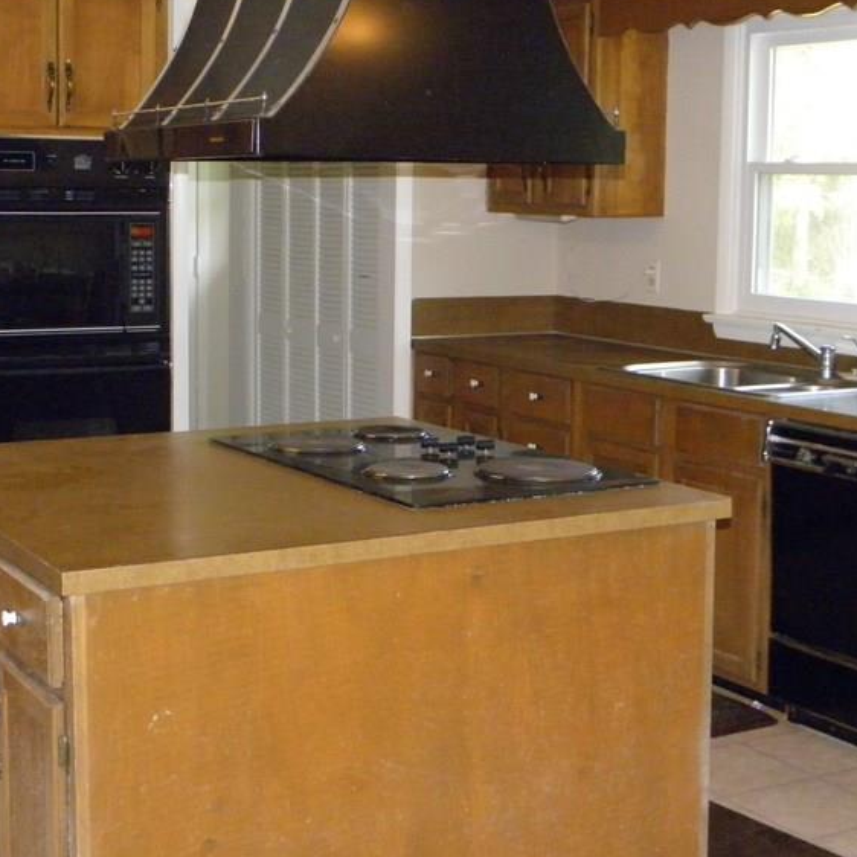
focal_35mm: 58
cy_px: 369
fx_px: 1625
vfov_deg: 29.5
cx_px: 424
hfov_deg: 29.6
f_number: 3.7
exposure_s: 1/60
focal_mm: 6.4
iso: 500
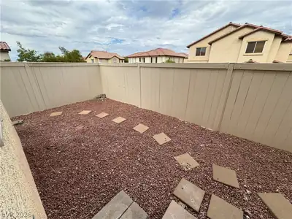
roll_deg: +0.1
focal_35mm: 14
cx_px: 146
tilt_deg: -23.2
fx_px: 118
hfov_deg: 102.1
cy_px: 110
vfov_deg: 85.7
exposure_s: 1/932
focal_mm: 2.22
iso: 50
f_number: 2.2
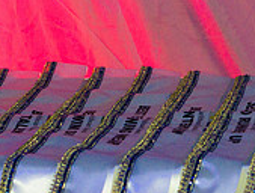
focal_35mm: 259
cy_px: 147
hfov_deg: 7.6
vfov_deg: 5.8
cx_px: 189
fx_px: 1915
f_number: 5
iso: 4000
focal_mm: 66
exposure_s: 1/160
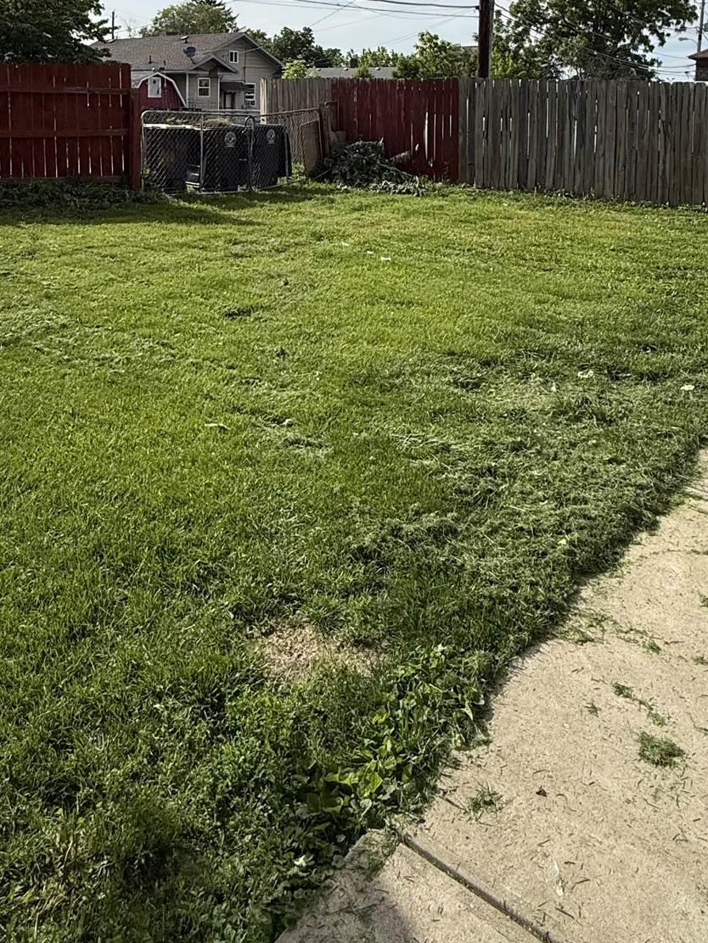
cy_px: 130
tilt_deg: -0.6
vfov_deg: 55.2
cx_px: 325
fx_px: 791
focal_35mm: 29
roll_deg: -1.7
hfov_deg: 48.2
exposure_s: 1/2841
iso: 50
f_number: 2.2
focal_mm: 2.22
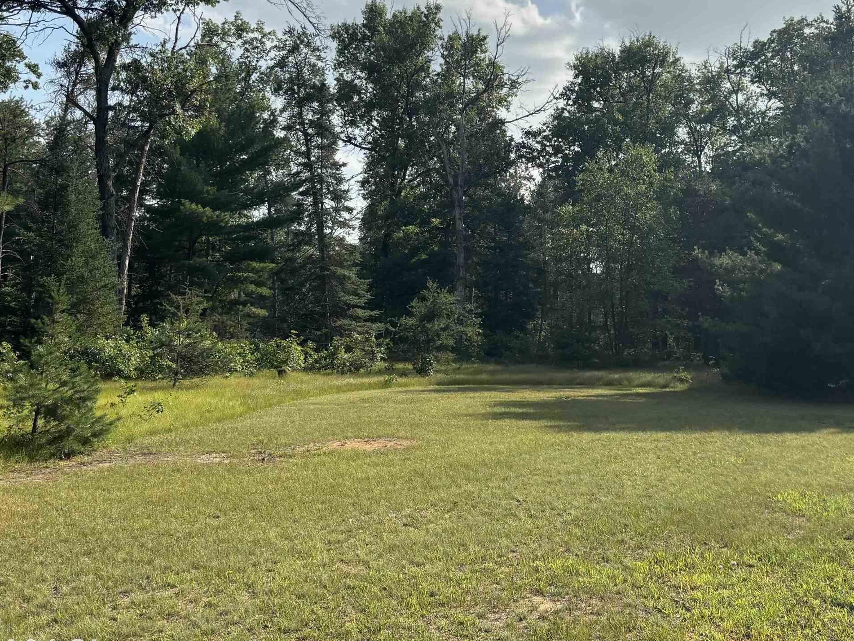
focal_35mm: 42
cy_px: 186
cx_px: 508
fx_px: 1036
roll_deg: -0.9
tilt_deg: +5.0
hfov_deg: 44.6
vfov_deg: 33.9
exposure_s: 1/2857
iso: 50
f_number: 1.6
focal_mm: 5.96
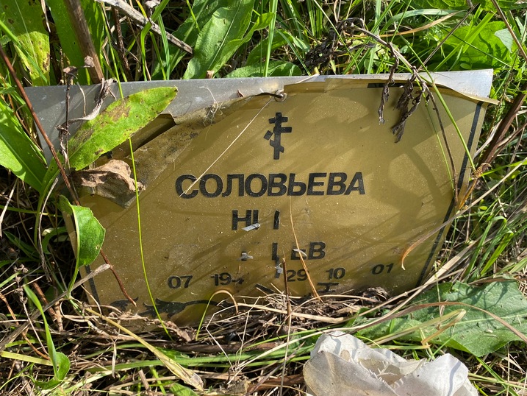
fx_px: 442
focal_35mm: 29
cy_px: 197
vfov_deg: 48.2
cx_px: 263
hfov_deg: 61.7
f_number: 1.8
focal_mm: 4.25
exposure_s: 1/685
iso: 32
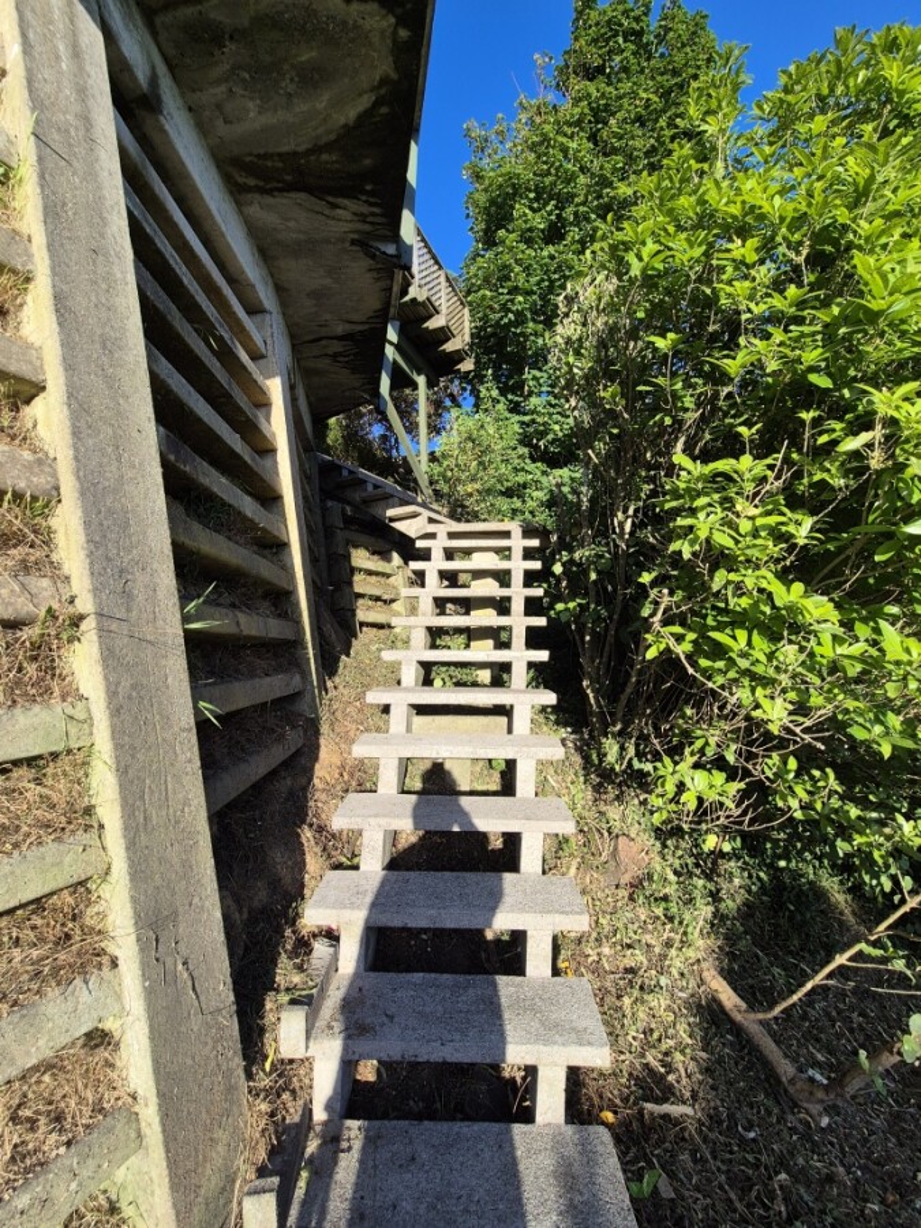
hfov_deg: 89.9
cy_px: 614
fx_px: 461
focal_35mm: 13
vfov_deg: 106.2
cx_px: 460
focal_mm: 2.2
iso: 50
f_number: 2.2
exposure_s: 1/840
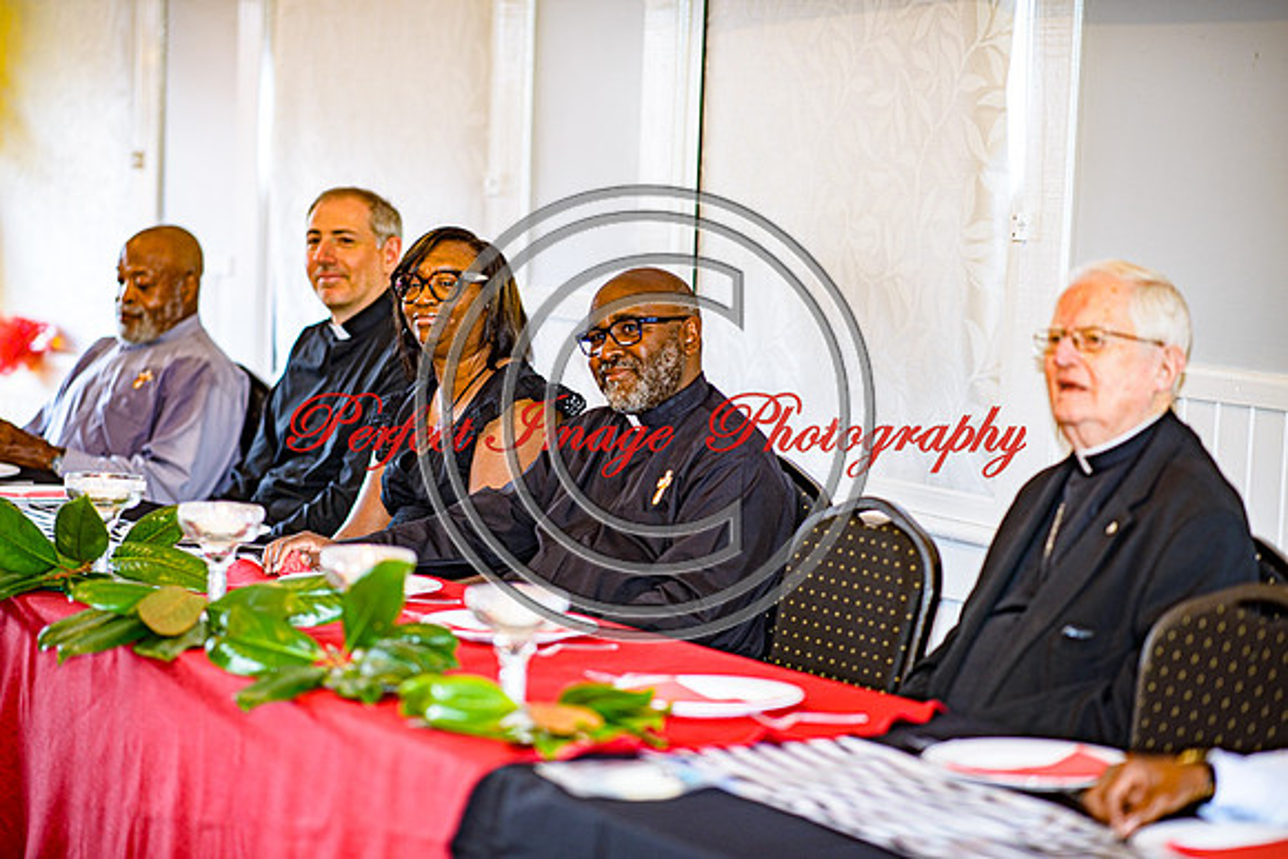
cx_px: 644
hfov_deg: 19.5
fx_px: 3757
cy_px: 430
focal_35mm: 105
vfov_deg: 13.0
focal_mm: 105
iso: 160
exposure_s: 1/125
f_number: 1.8
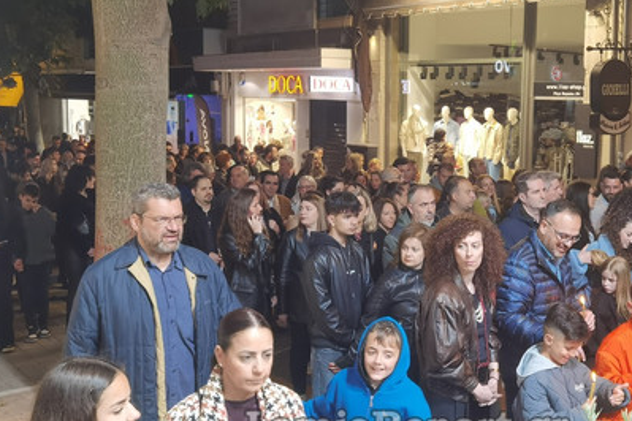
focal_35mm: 45
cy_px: 185
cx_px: 410
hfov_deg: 43.1
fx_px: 790
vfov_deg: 29.8
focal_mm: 6.71
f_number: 1.9
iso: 250
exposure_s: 1/100
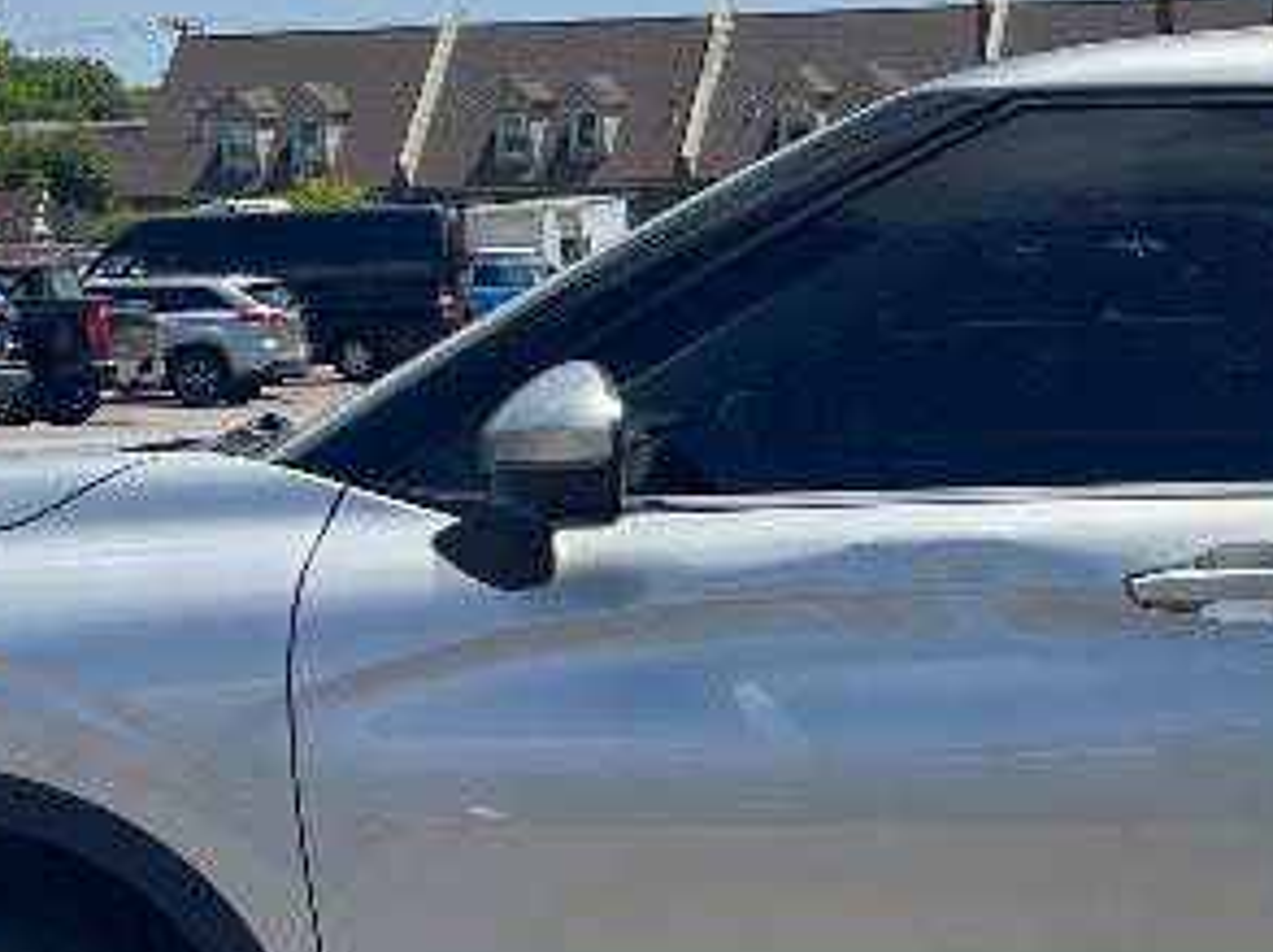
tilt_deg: -10.9
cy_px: 848
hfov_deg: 20.9
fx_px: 3342
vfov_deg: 16.0
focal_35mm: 91
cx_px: 1260
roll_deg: +2.7
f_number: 1.6
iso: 32
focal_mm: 4.2
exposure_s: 1/4132
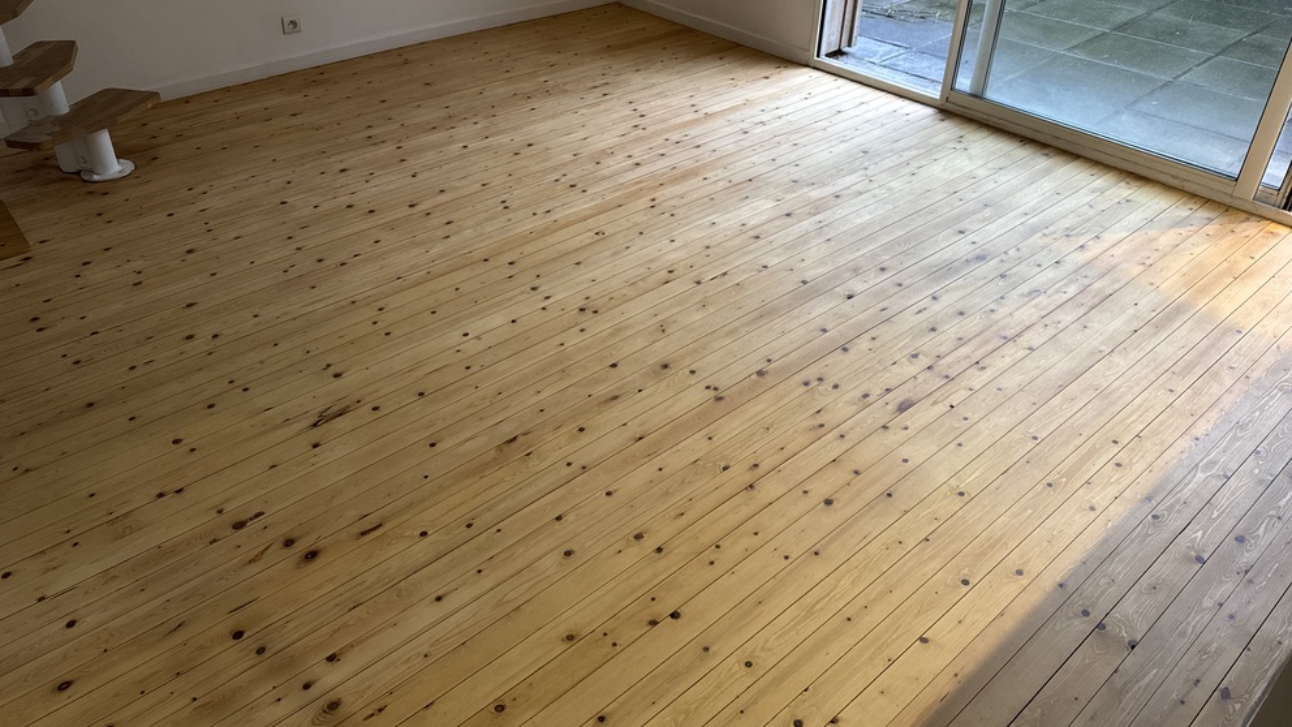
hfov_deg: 69.8
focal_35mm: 27
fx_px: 925
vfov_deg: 42.6
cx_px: 630
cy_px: 279
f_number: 1.78
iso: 160
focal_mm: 6.76
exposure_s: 1/50
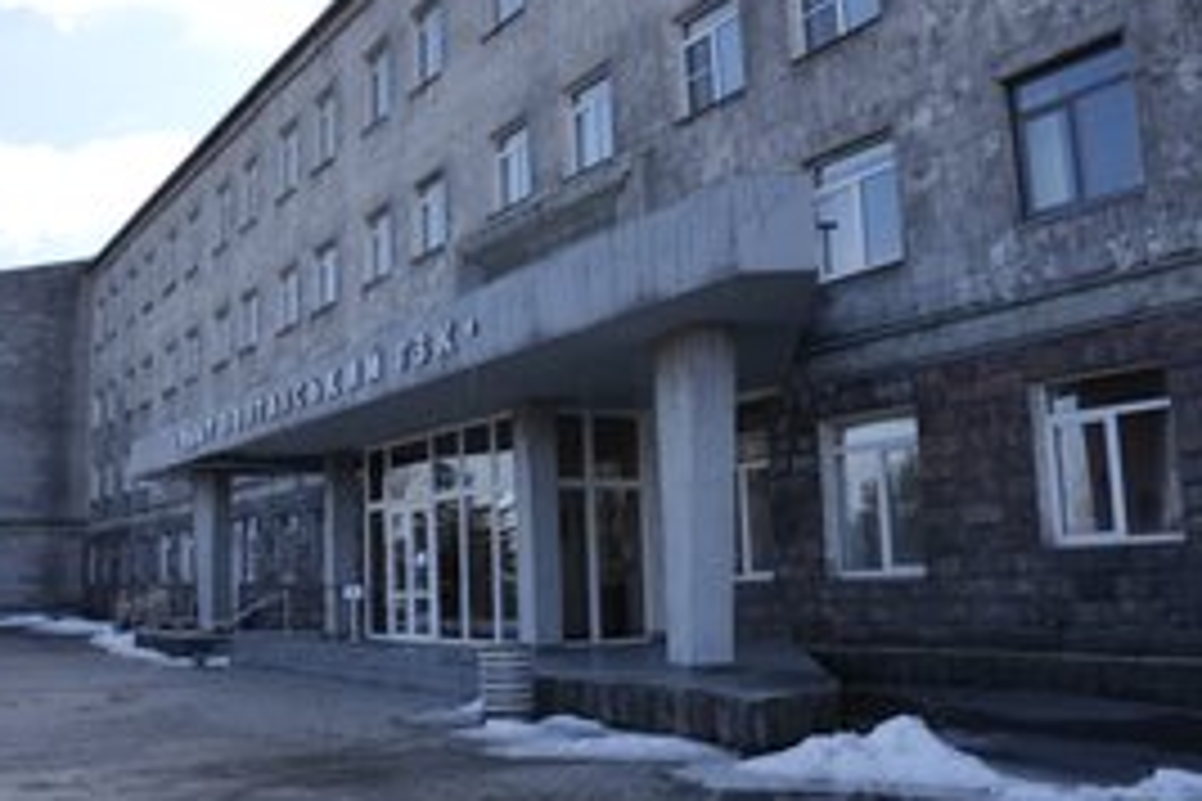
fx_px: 1202
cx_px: 450
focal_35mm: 36
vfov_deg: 36.8
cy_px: 362
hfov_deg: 52.6
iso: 250
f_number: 6.3
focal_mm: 24
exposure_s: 1/500
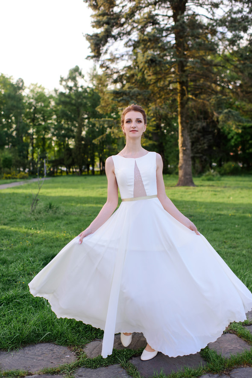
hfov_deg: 37.9
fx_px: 367
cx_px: 126
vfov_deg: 54.4
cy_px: 189
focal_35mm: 35
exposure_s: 1/400
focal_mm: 35
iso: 100
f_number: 2.2
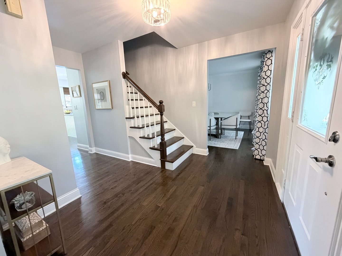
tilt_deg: -10.6
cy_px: 128
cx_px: 171
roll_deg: +1.2
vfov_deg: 85.7
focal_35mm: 14
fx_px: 138
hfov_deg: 102.1
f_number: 2.2
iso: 640
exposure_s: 1/60
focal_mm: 2.22
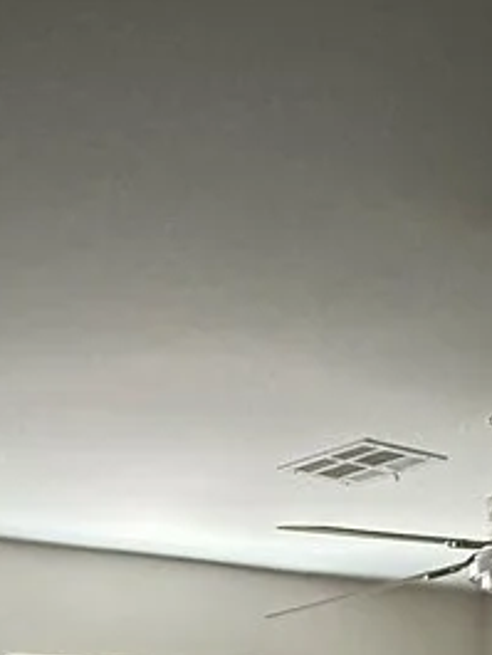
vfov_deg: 31.0
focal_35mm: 54
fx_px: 1023
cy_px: 749
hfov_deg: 26.4
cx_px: 77
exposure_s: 1/60
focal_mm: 2.22
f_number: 2.2
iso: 800
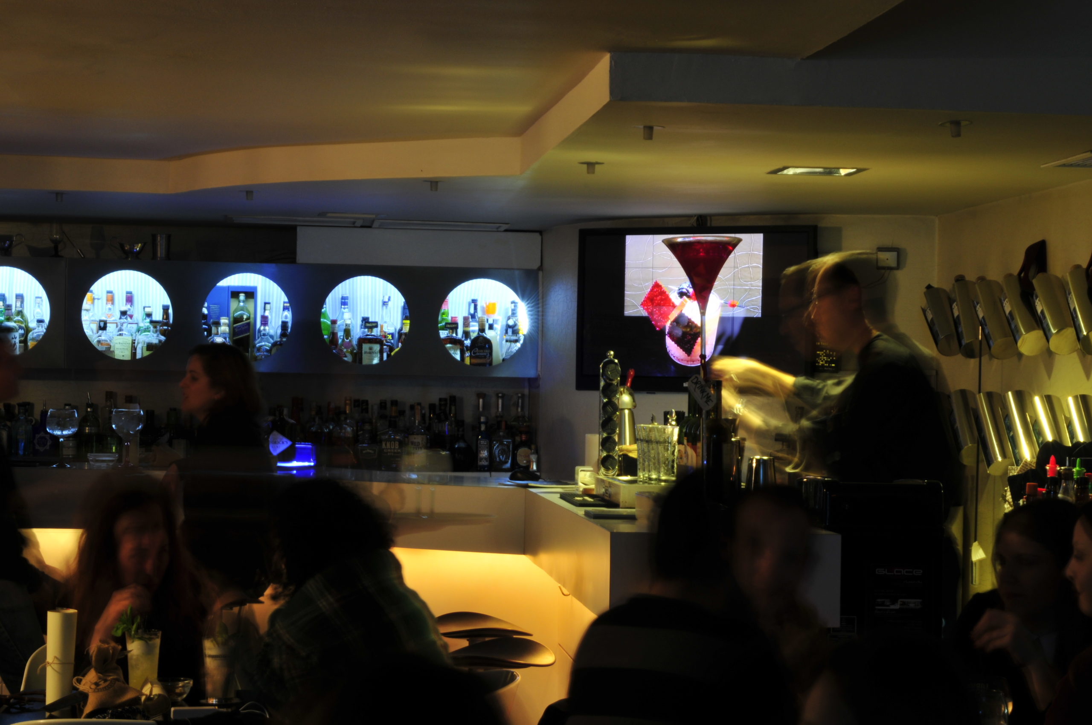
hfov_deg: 27.0
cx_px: 546
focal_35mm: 75
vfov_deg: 18.1
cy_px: 362
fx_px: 2272
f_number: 22
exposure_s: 6
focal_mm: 50
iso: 200
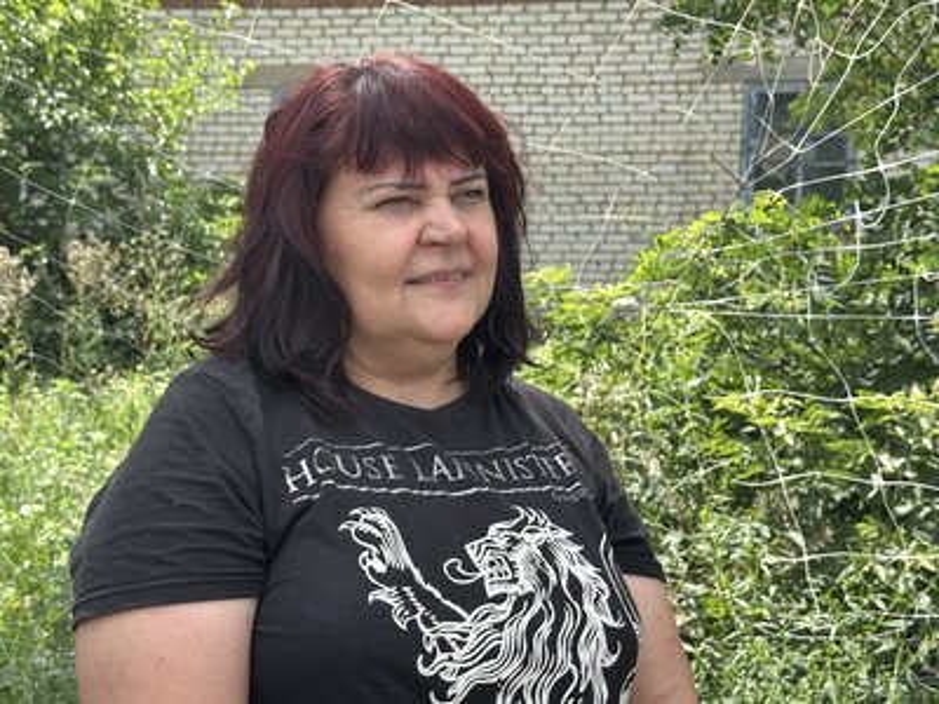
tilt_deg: +0.0
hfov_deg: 39.7
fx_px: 1302
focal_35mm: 48
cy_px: 352
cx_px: 470
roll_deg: -0.3
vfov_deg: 30.3
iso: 64
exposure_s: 1/980
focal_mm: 6.86
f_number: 1.78
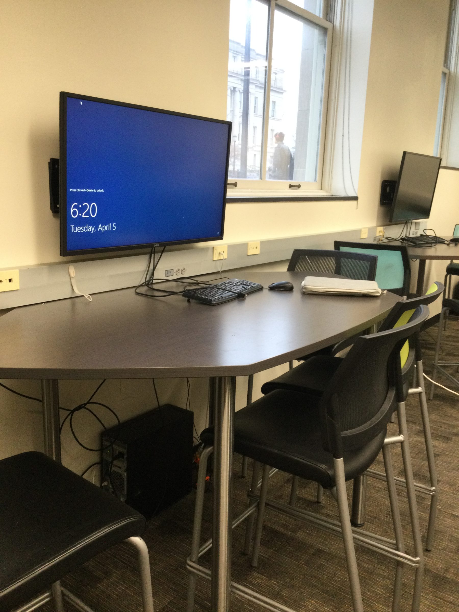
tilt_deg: -11.5
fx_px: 548
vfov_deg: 58.4
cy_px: 306
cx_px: 230
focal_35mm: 31
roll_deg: -2.2
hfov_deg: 45.4
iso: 100
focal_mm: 3.3
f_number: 2.4
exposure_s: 1/30
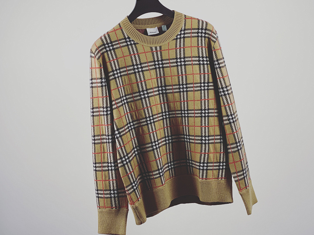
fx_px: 599
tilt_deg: -6.4
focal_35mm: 66
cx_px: 170
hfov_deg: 29.4
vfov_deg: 22.2
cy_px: 105
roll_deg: +10.4
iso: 100
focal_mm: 6
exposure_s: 1/101
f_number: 2
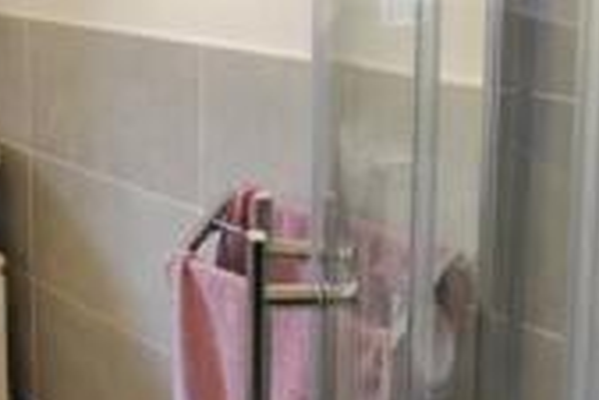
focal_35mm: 58
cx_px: 136
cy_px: 30
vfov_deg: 22.8
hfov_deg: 33.6
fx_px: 966
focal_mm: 10
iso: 400
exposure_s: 1/30
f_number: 3.5
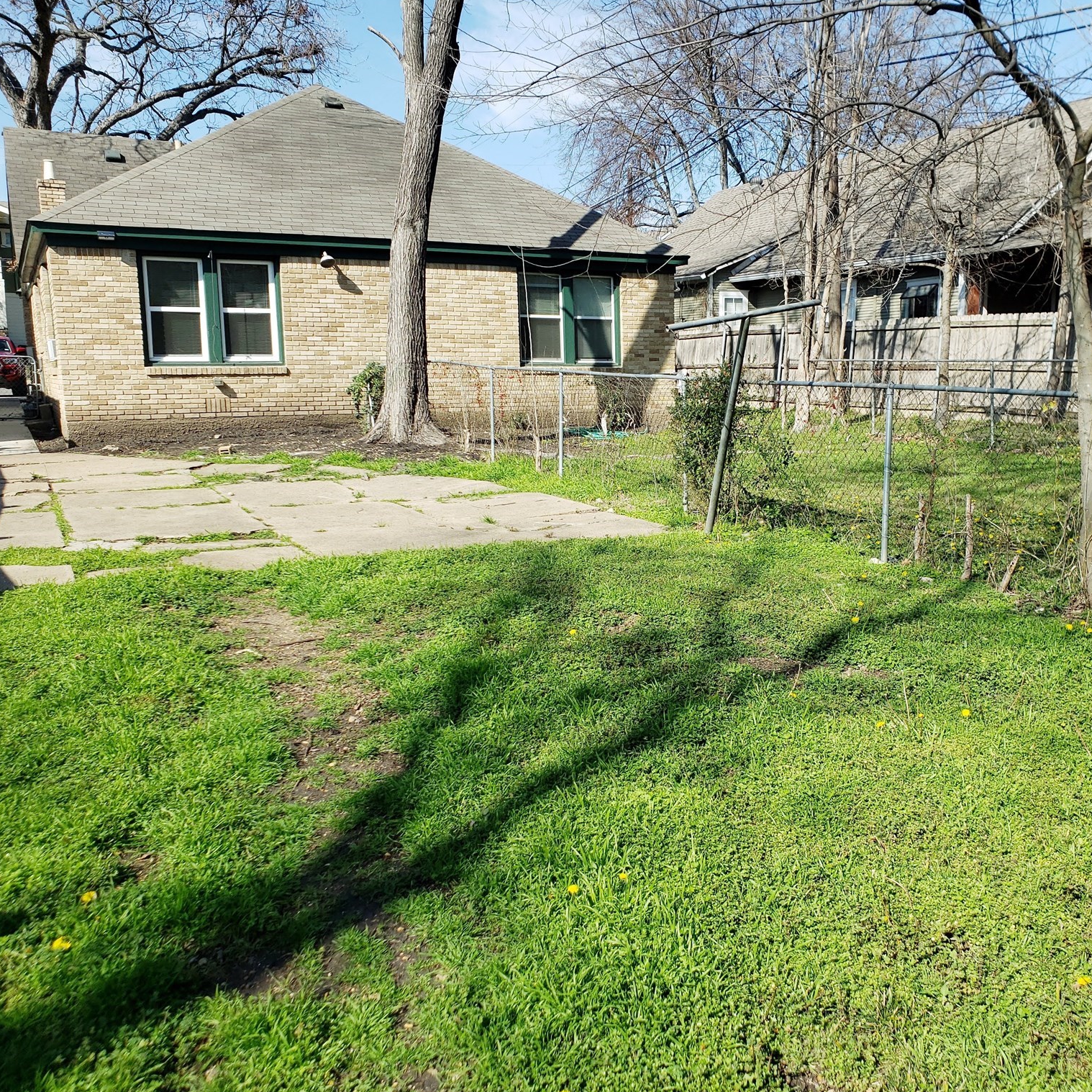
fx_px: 1106
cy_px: 547
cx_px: 674
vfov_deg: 52.5
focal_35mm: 31
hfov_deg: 52.0
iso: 50
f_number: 2.4
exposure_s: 1/947
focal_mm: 4.3
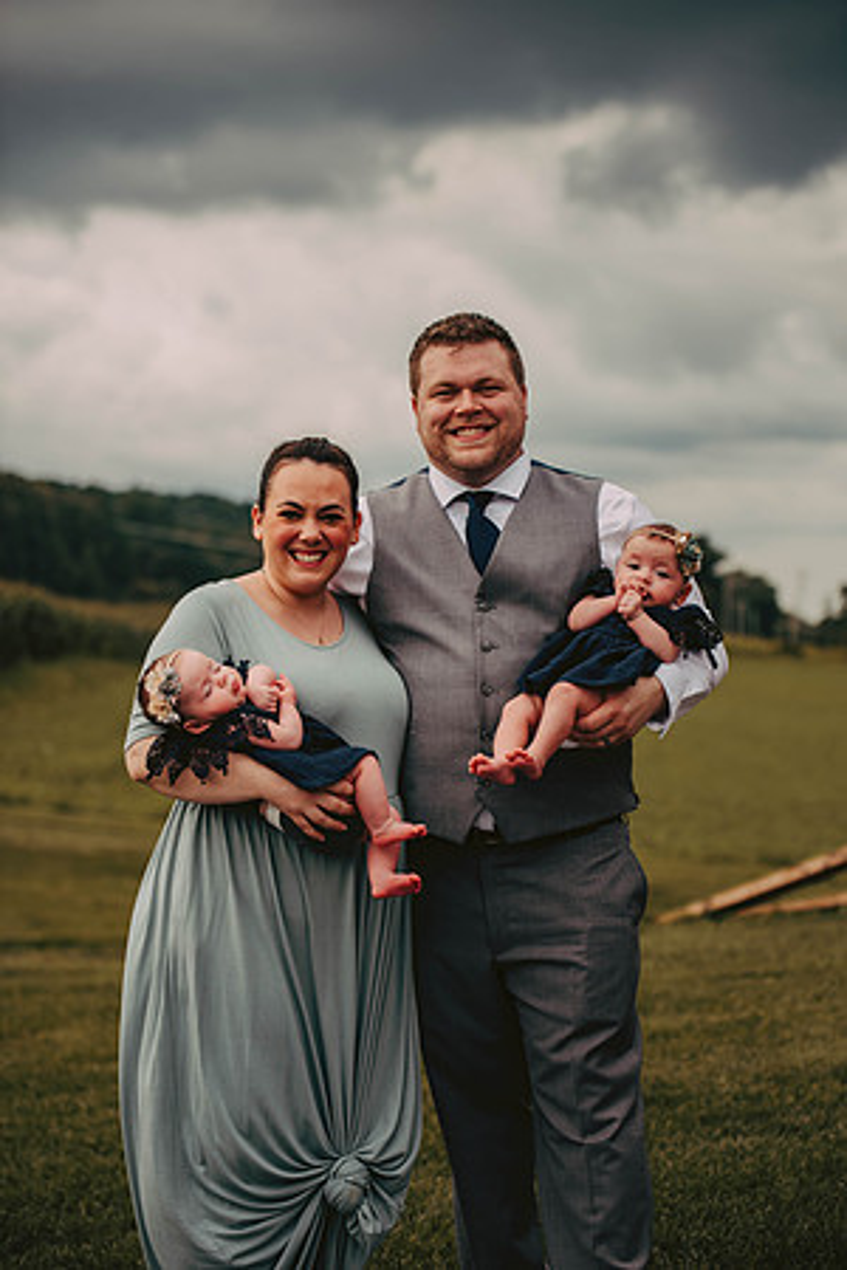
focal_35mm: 70
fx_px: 2470
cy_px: 635
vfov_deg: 28.8
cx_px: 424
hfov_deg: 19.5
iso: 200
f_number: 2.8
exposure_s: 1/1600
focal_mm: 70
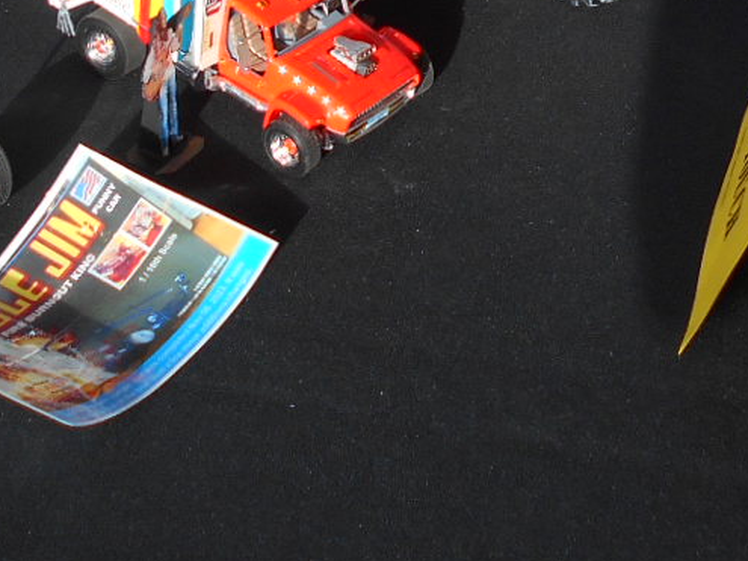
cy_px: -216
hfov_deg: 23.3
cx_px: 346
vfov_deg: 16.4
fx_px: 1815
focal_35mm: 84
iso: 80
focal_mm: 4.6
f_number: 3.2
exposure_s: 1/50
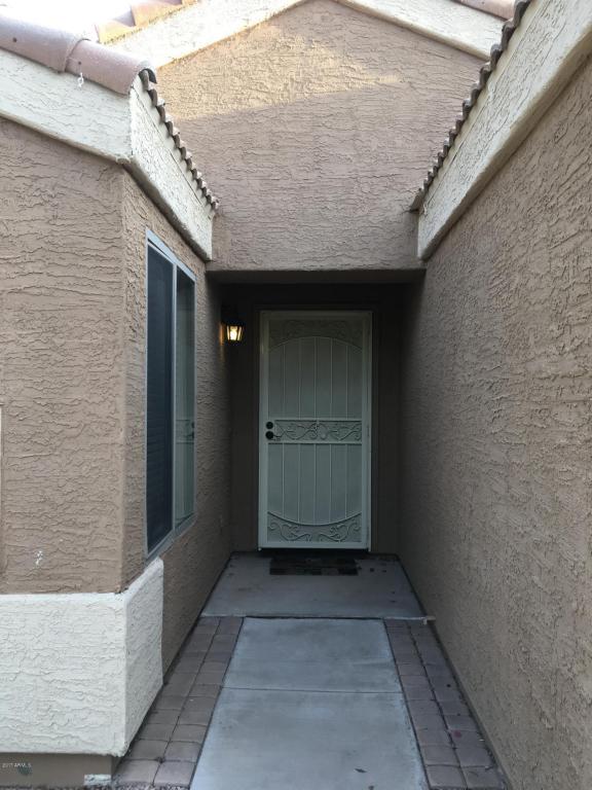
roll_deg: +0.0
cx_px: 296
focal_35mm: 29
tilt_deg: +0.8
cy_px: 395
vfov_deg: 61.7
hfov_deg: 48.2
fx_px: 661
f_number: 2.2
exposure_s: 1/120
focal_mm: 4.15
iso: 40
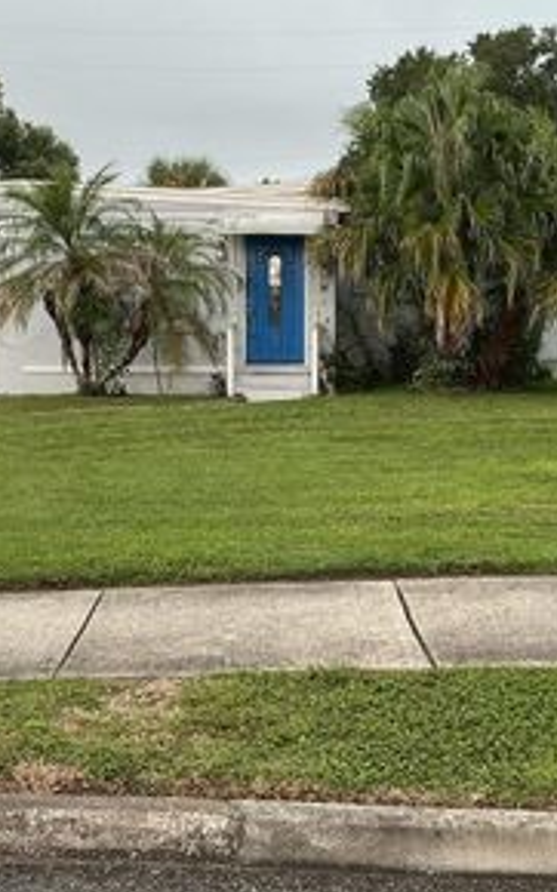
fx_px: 1289
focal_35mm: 53
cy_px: 420
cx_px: 262
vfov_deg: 38.2
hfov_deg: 24.4
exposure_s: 1/120
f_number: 1.8
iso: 40
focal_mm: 3
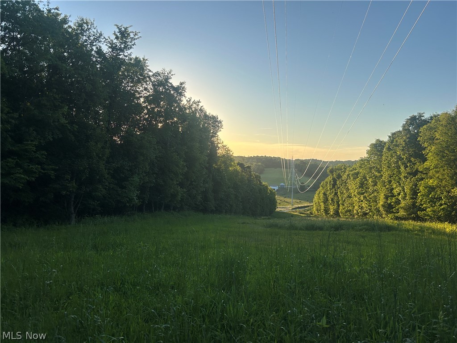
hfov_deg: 67.3
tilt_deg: -1.4
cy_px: 172
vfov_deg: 53.1
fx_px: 343
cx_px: 228
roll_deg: -3.1
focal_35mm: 26
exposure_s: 1/2513
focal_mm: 5.7
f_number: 1.5
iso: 50
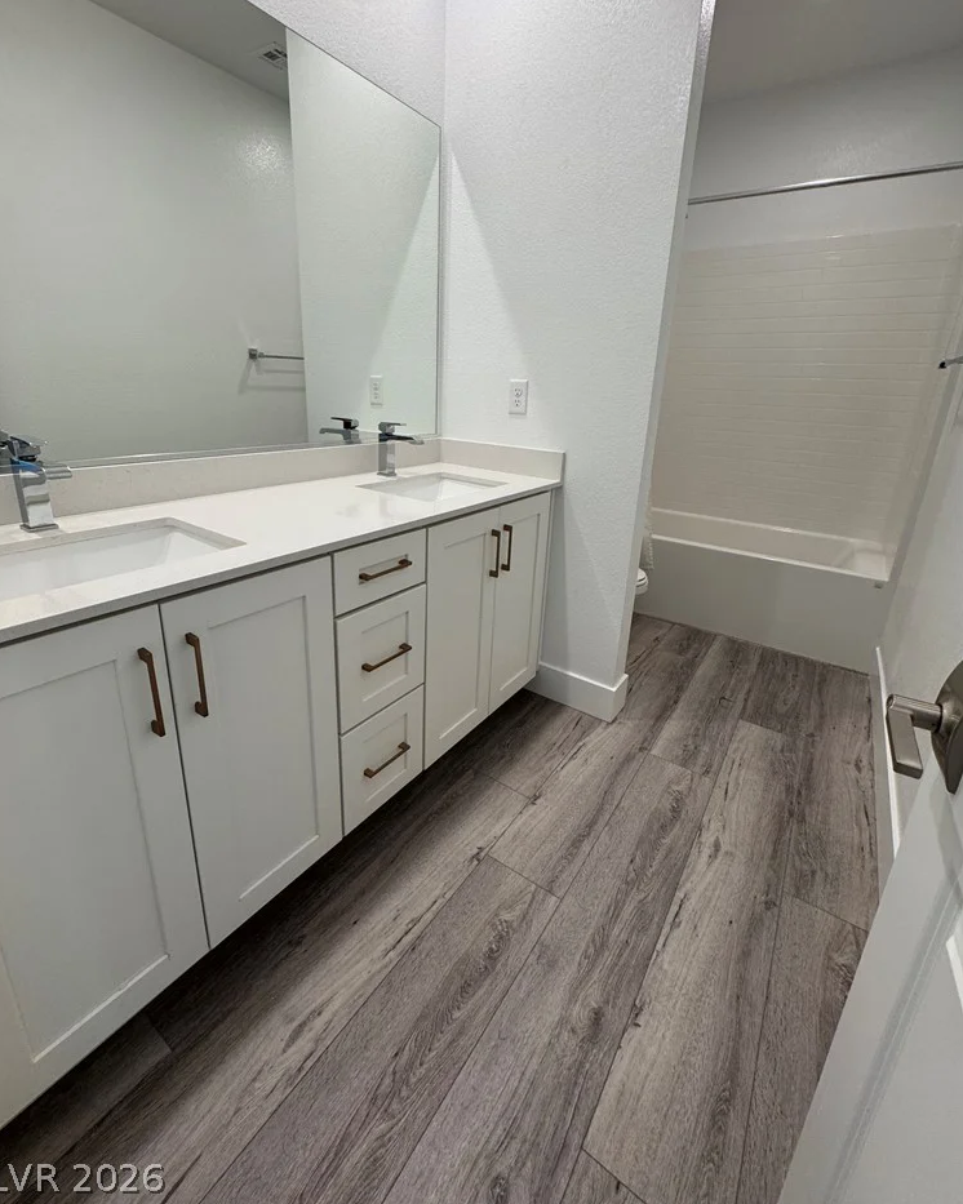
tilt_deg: -18.2
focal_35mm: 15
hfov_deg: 84.0
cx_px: 474
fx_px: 535
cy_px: 547
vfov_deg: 96.5
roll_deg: -2.4
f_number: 2.2
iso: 160
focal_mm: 2.22
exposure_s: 1/120
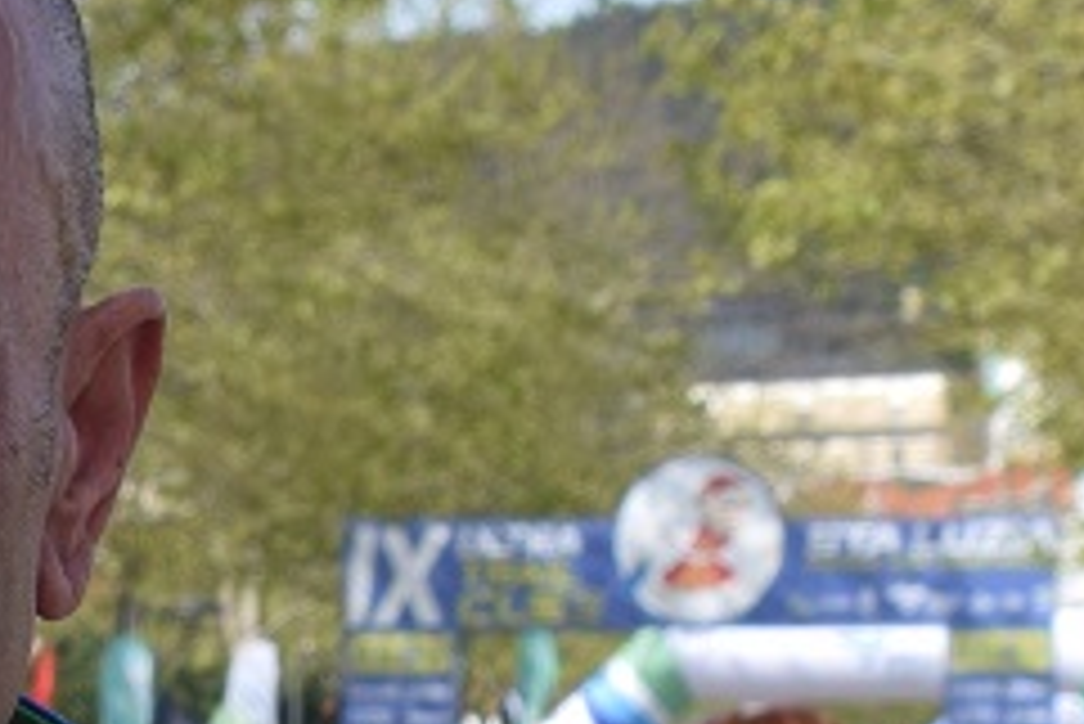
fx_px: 7653
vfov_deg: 5.3
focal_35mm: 254
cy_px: 1259
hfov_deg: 8.0
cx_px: -162
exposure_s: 1/320
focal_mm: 34
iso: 200
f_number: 9
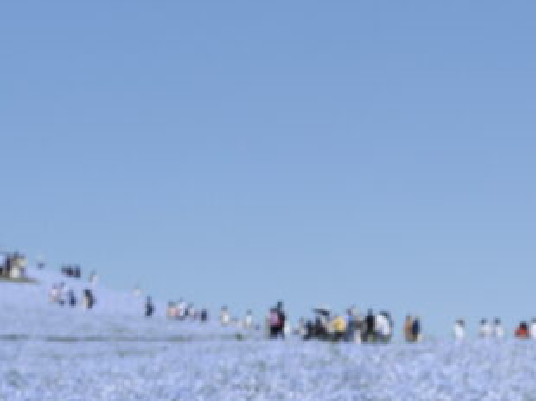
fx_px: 1919
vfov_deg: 11.7
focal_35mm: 124
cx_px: 636
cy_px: 496
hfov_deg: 15.4
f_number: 5
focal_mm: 25
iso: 800
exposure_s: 1/8000
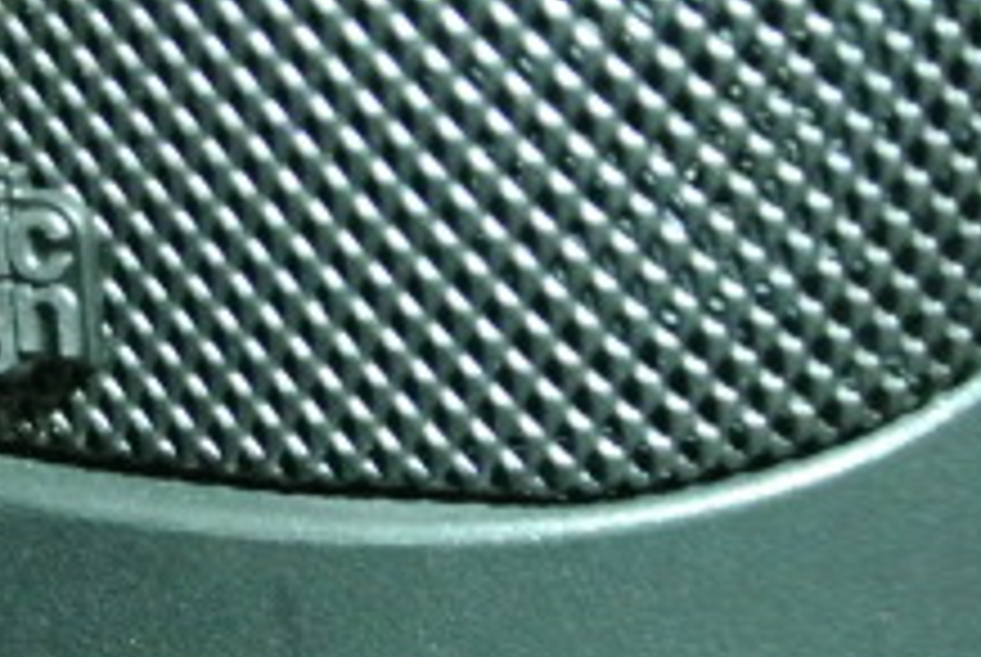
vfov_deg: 11.6
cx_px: -135
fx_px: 3247
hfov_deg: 16.6
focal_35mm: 119
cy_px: 333
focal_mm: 18.2
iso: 3200
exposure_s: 1/8
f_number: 4.5
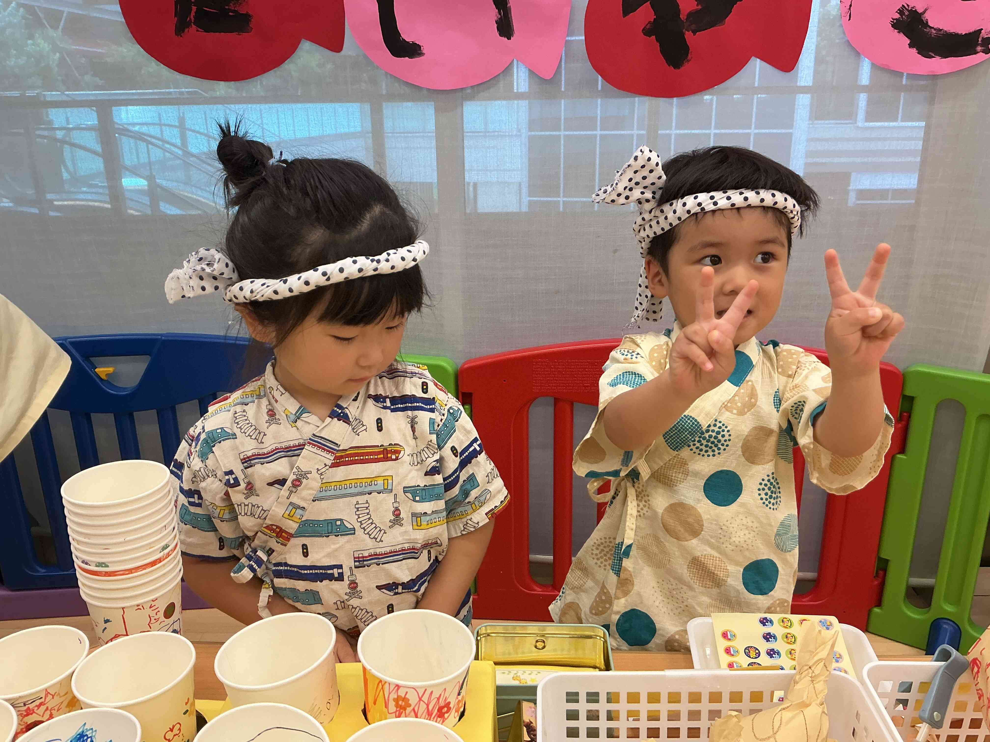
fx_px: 829
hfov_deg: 61.7
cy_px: 371
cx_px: 495
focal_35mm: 29
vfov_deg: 48.2
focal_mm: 3
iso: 64
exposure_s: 1/120
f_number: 1.8
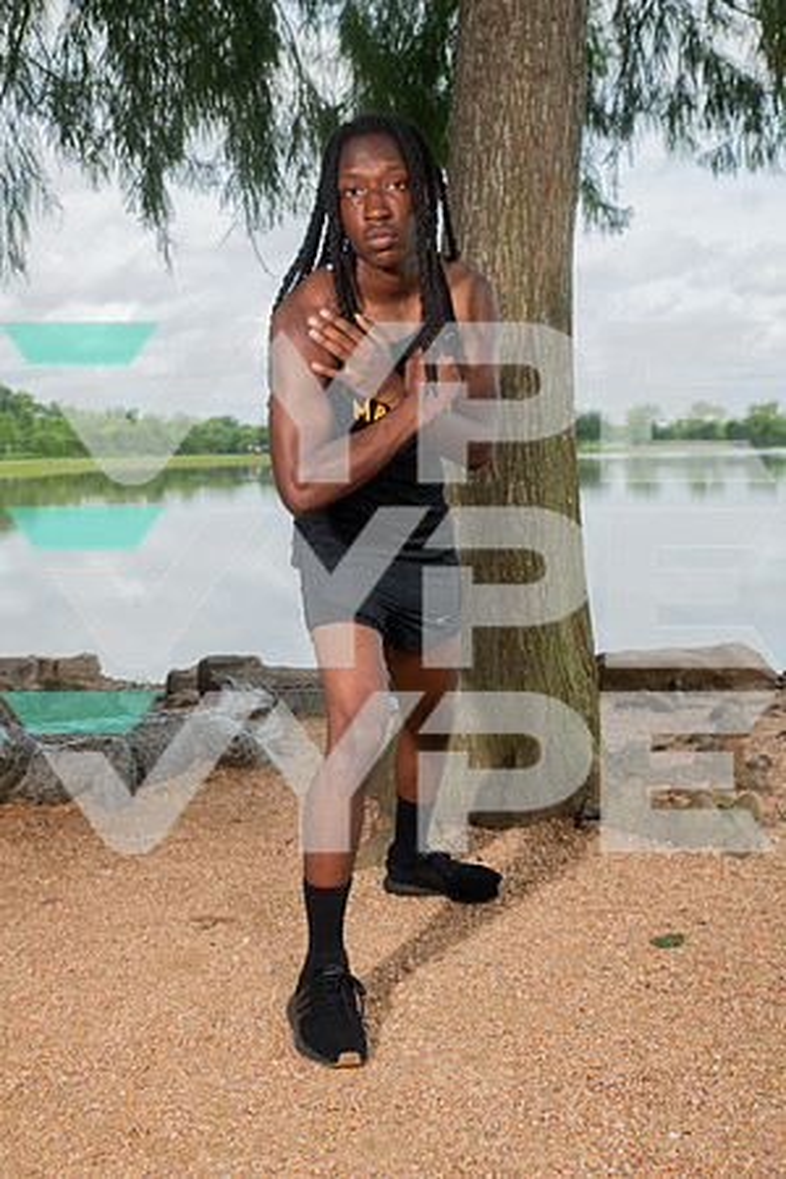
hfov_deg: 31.9
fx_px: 1375
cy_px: 590
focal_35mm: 42
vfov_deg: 46.4
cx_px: 393
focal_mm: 42
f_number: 7.1
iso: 320
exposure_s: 1/320
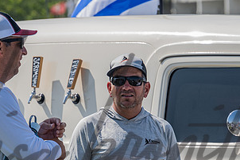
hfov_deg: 3.6
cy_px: 134
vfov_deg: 2.4
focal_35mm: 566
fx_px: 3771
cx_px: 119
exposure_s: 1/400
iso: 125
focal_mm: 200
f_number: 6.3
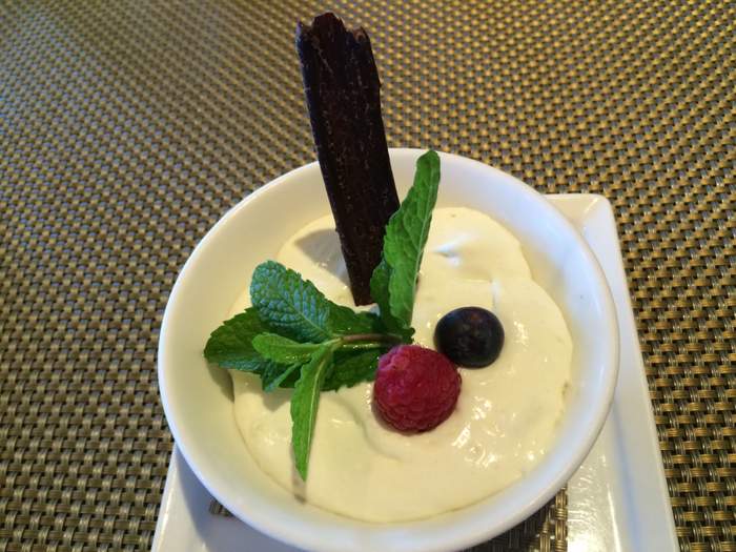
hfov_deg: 61.7
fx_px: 617
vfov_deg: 48.2
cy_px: 276
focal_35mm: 29
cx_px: 368
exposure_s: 1/30
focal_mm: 4.15
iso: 125
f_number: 2.2
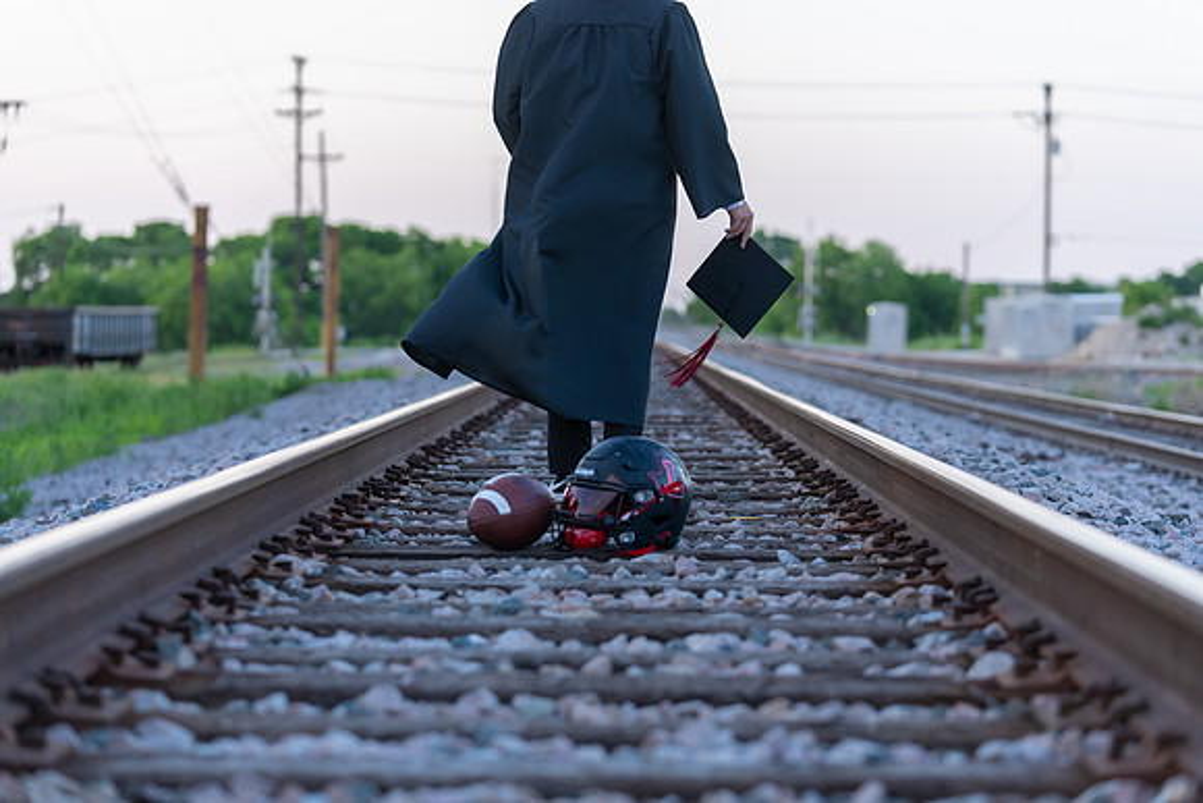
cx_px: 602
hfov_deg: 19.1
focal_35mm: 107
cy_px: 402
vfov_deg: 12.8
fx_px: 3576
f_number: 3.5
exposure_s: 1/320
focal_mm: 107
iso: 800
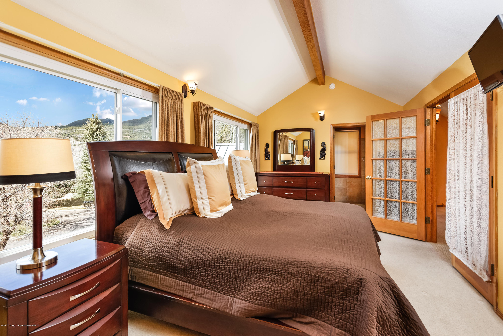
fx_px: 238
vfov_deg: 70.5
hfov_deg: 93.3
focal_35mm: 17
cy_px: 168
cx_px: 252
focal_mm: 17
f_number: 7.1
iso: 640
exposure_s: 1/200
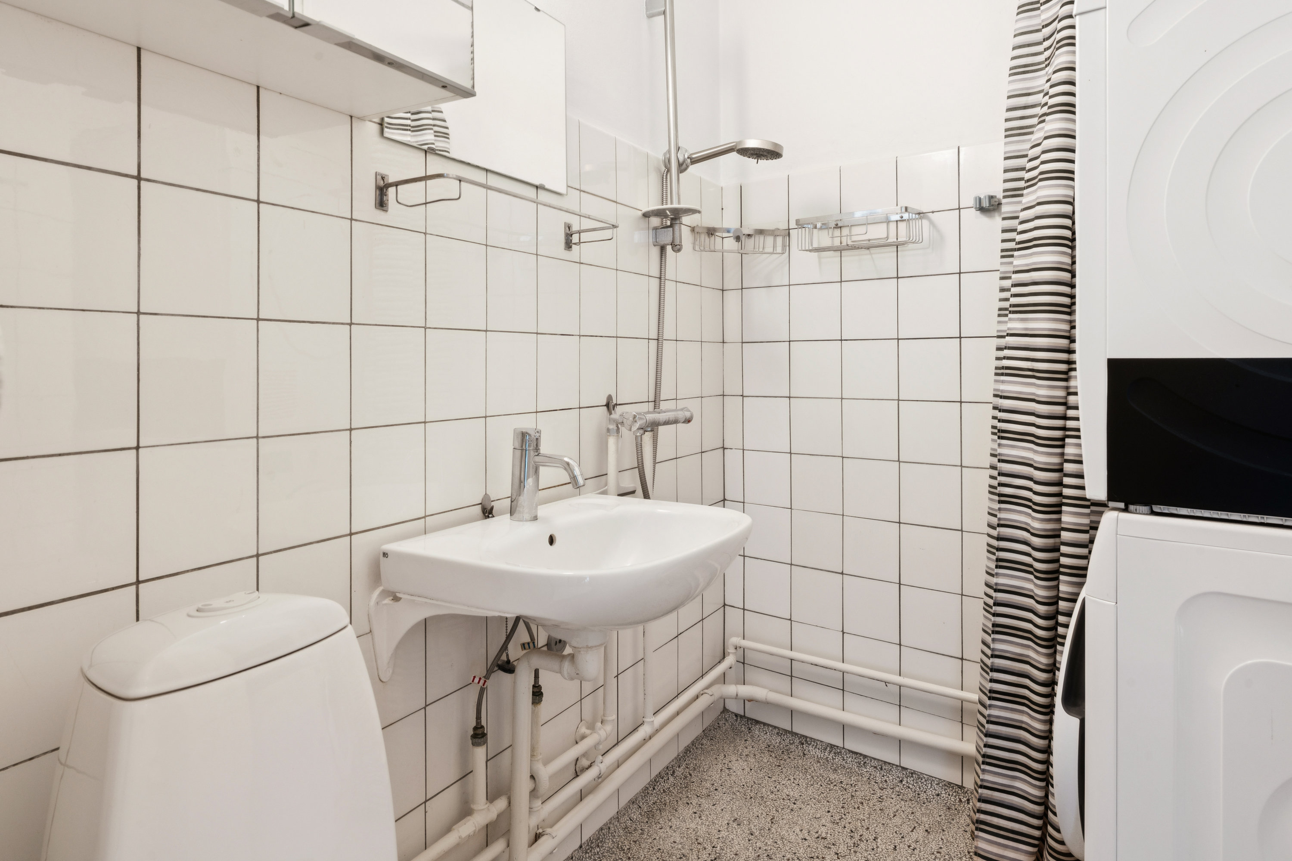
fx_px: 825
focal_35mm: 23
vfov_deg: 55.1
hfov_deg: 76.1
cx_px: 646
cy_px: 430
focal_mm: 23
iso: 800
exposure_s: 1/8
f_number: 11
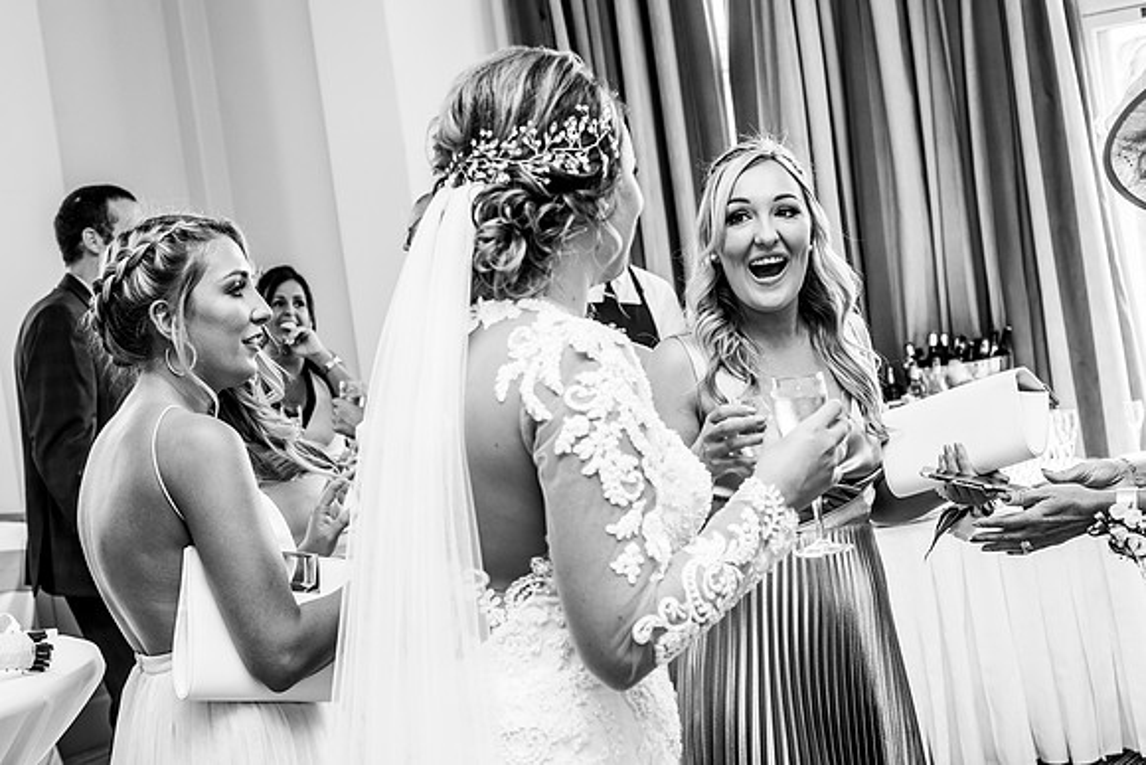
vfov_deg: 24.7
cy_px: 346
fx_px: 1742
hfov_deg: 36.4
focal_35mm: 55
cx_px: 524
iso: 400
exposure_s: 1/100
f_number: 5.6
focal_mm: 50
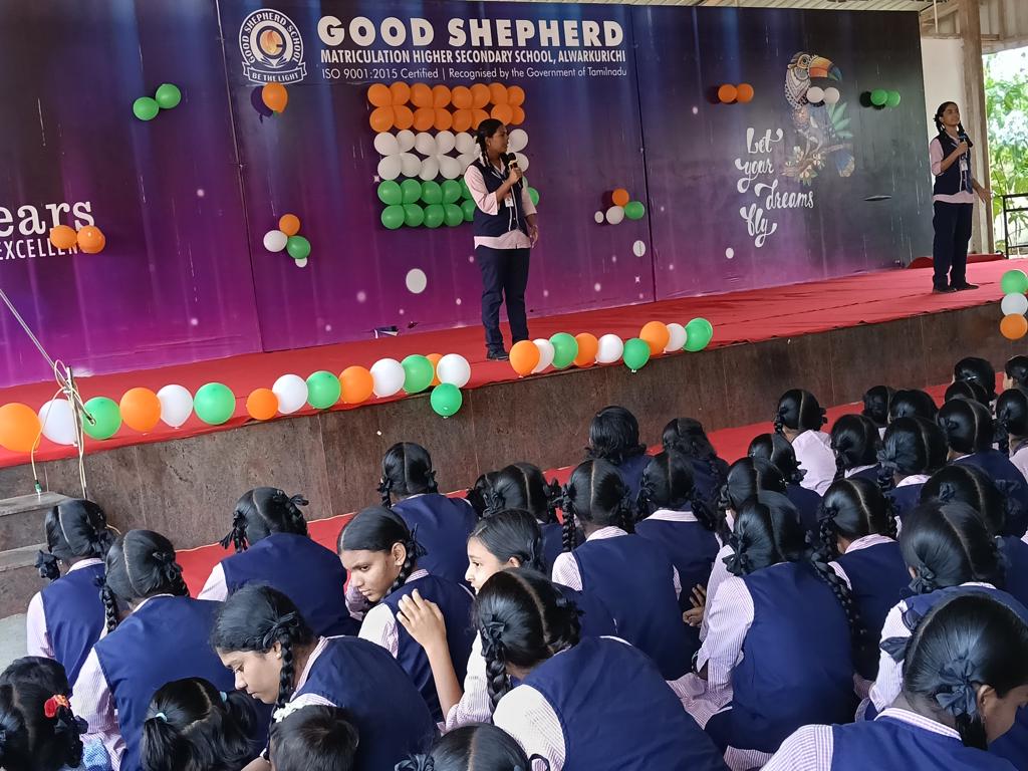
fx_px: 1366
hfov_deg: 41.2
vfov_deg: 31.5
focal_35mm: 46
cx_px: 514
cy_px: 386
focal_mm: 3.98
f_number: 1.8
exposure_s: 1/100
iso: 320
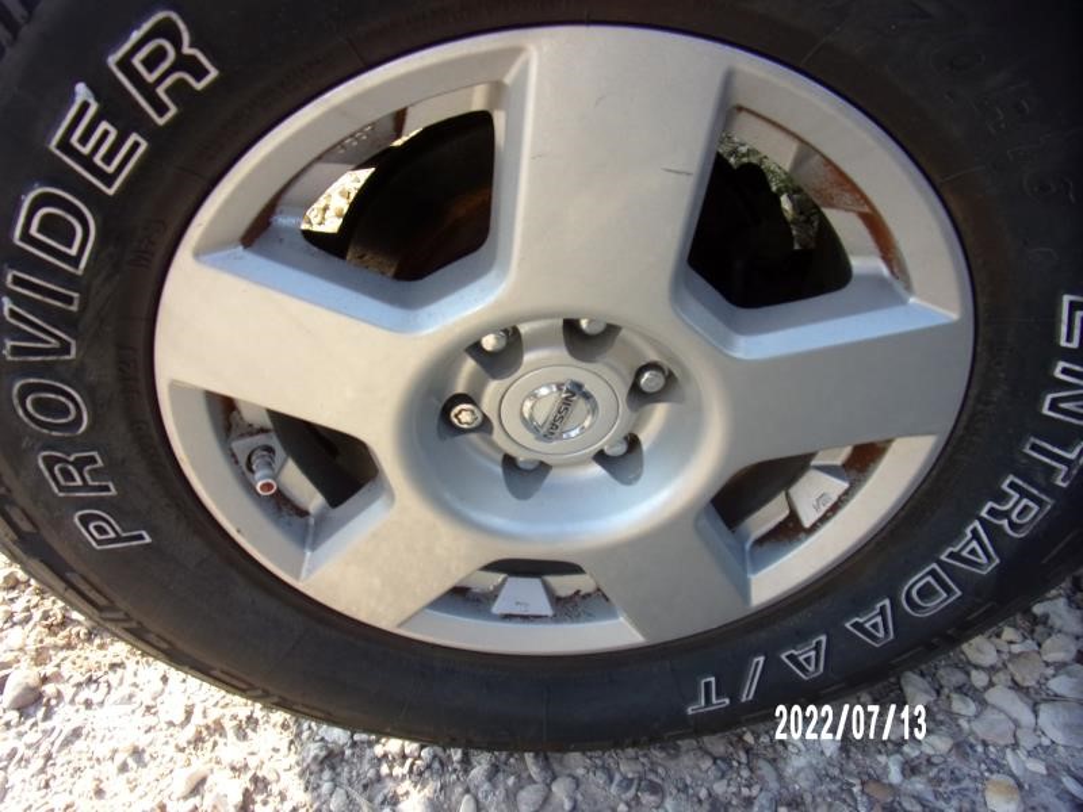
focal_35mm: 24
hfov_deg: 71.6
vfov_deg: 56.8
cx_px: 542
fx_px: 751
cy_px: 406
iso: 80
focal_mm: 4.3
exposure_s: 1/170
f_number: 3.3
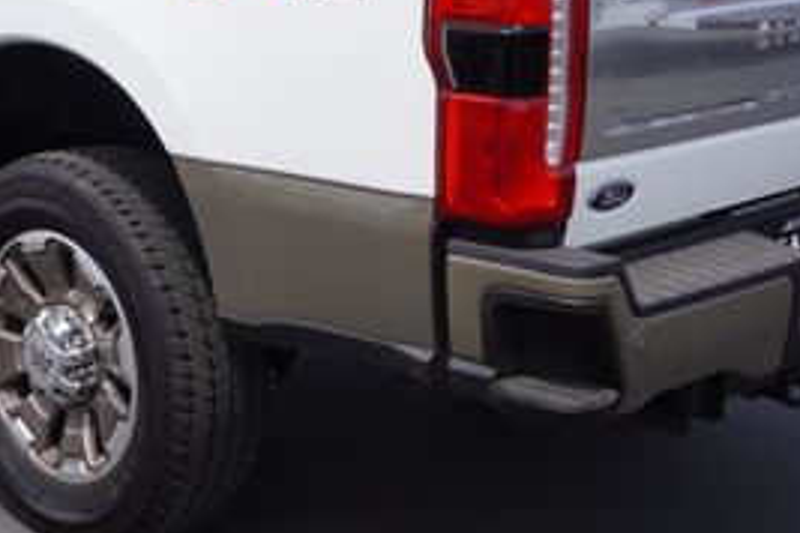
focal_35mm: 72
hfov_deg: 27.5
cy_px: 120
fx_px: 1600
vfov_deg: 18.8
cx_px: 165
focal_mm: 20
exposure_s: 1/160
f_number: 10
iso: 100
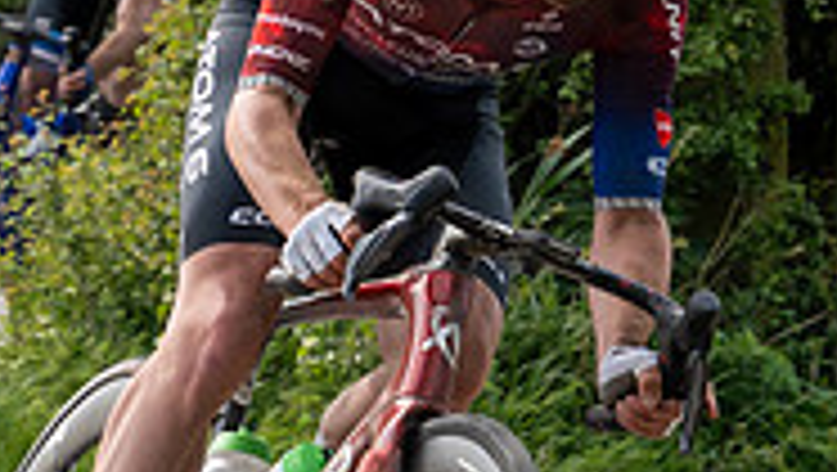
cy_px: -127
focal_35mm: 371
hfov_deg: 5.8
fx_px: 8241
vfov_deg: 3.3
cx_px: 546
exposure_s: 1/1000
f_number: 5
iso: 200
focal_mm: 62
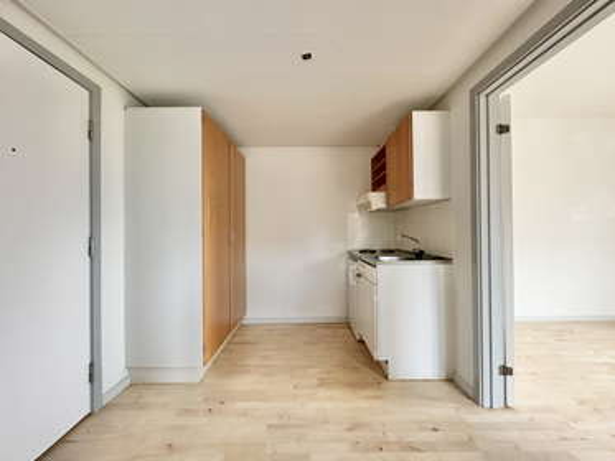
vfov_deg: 85.7
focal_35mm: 14
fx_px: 249
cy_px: 230
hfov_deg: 102.0
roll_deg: +0.7
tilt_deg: +0.3
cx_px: 308
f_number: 2.2
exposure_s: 1/62
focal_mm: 2.22
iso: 320
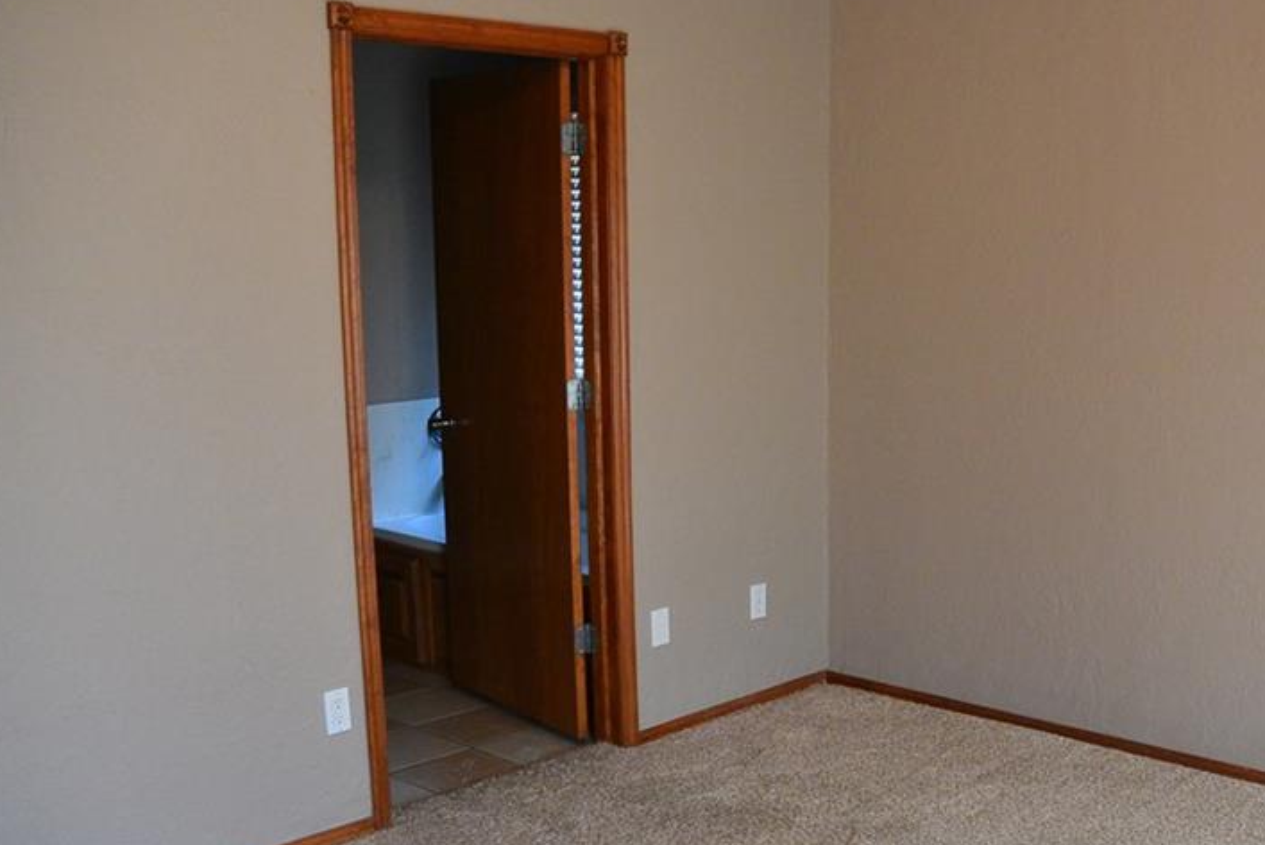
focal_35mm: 42
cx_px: 904
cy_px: 498
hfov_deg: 45.2
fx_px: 1476
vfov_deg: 31.9
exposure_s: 1/60
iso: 560
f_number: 3.5
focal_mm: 11
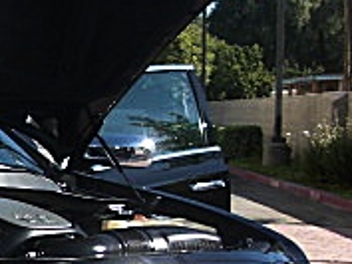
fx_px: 1323
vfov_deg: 11.4
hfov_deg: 14.0
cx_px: -215
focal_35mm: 130
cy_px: 234
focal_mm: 6.3
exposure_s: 1/400
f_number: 2.8
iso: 50
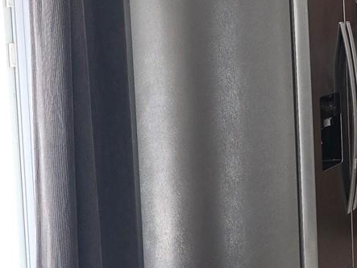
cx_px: 554
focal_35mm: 83
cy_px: 67
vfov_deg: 17.7
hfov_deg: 19.9
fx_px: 857
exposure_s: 1/60
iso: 125
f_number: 1.7
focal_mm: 6.3
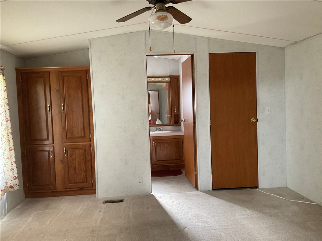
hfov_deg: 61.7
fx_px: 270
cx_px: 161
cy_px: 120
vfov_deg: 48.2
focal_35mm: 29
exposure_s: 1/60
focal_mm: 3
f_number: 1.8
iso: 160
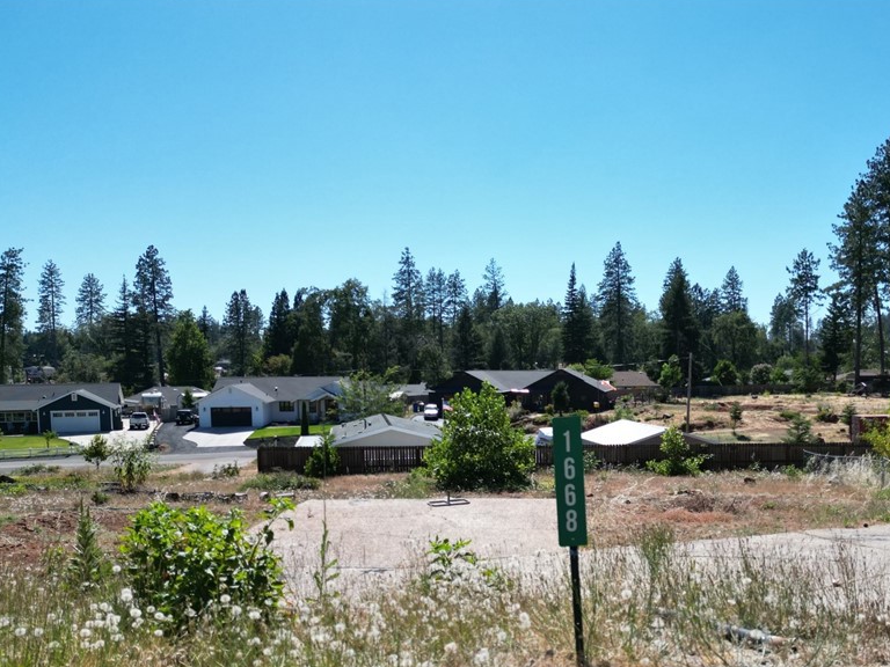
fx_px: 823
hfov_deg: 56.0
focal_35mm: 32
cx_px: 566
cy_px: 437
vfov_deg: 43.6
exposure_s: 1/3000
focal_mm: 6.72
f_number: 1.7
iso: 130
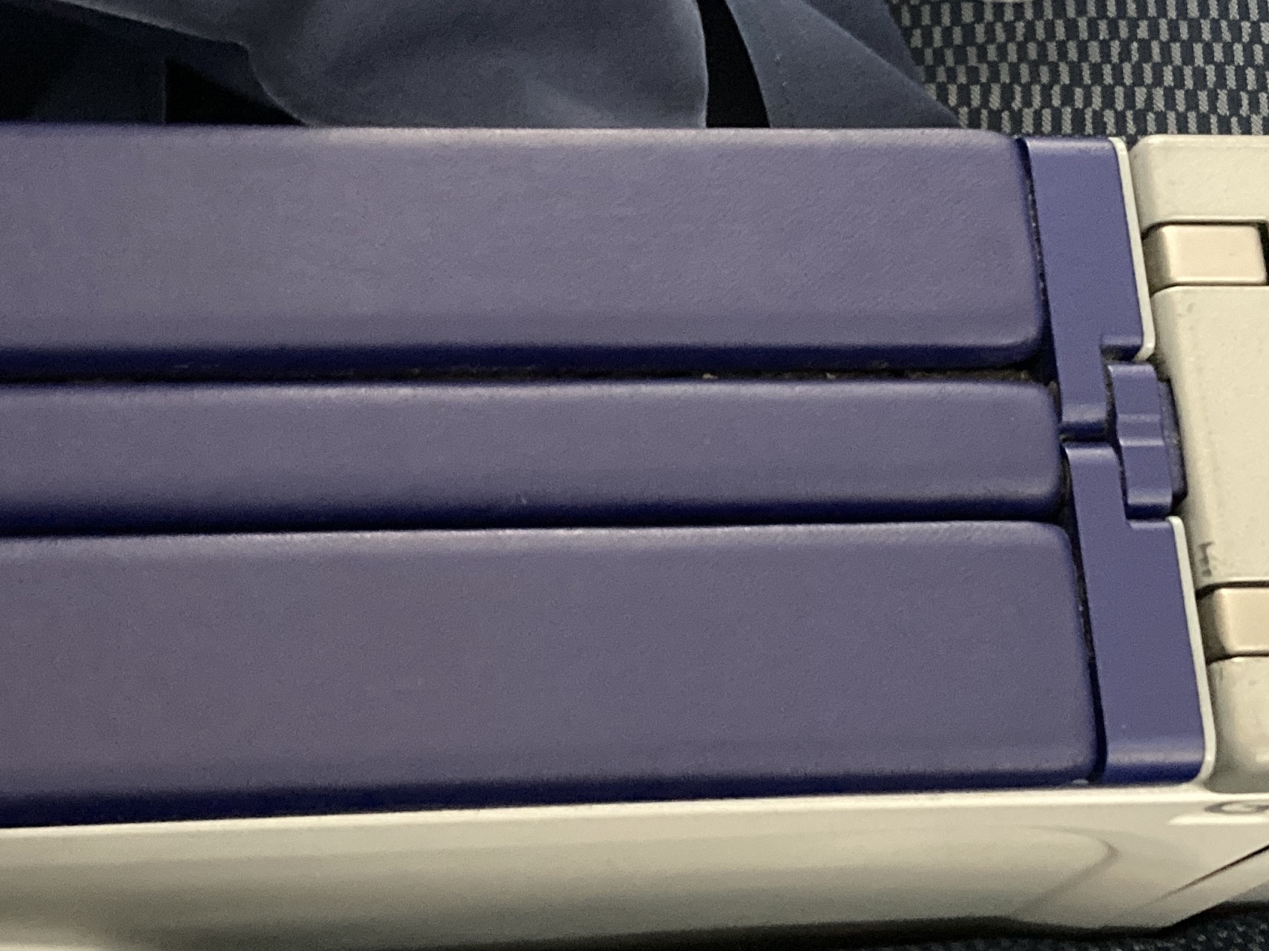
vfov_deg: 22.2
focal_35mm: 66
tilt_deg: -66.8
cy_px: 322
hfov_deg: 29.4
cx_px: 659
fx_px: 2419
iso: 640
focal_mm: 3.99
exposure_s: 1/21
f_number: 1.8
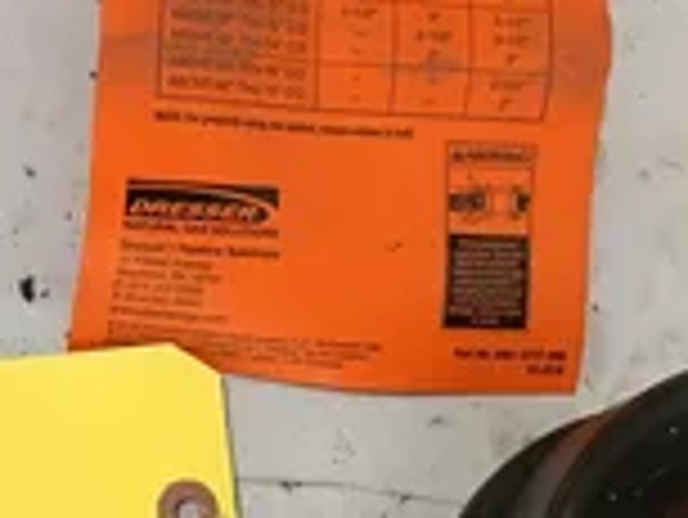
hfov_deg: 23.2
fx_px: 1611
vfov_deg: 18.2
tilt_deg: -73.7
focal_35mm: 81
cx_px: 18
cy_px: 293
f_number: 2.4
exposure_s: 1/30
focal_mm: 3.3
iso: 125
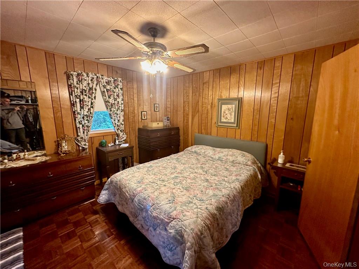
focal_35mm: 14
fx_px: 145
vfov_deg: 85.7
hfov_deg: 102.1
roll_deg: -0.1
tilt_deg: -8.0
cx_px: 180
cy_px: 134
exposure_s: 1/60
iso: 500
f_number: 2.2
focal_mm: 2.22
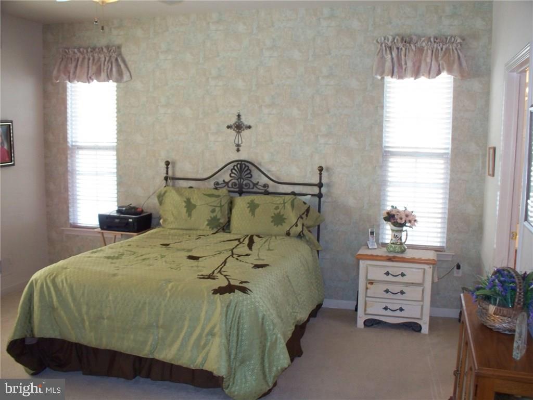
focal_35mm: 36
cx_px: 266
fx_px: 554
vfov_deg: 39.7
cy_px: 200
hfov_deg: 51.4
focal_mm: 7.54
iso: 200
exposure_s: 1/50
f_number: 2.8
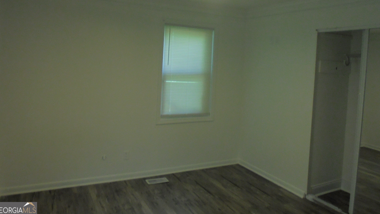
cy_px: 70
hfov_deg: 66.1
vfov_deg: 39.7
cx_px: 188
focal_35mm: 29
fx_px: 292
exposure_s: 1/50
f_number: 3.5
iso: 250
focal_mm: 4.6
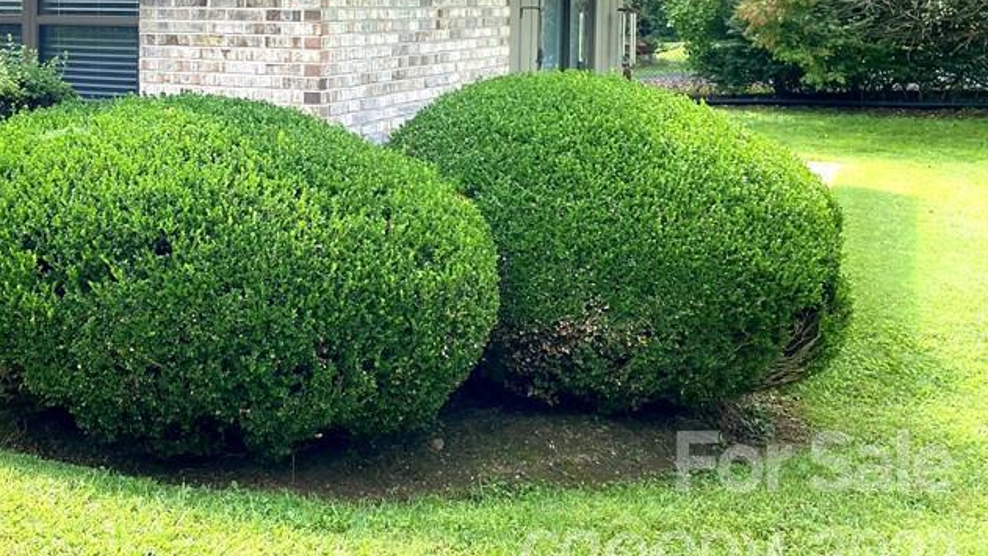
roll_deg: -1.2
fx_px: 1205
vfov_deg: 25.2
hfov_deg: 42.5
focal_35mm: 46
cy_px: 56
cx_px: 189
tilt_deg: -3.3
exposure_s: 1/782
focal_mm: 4.25
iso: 32
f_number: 1.8
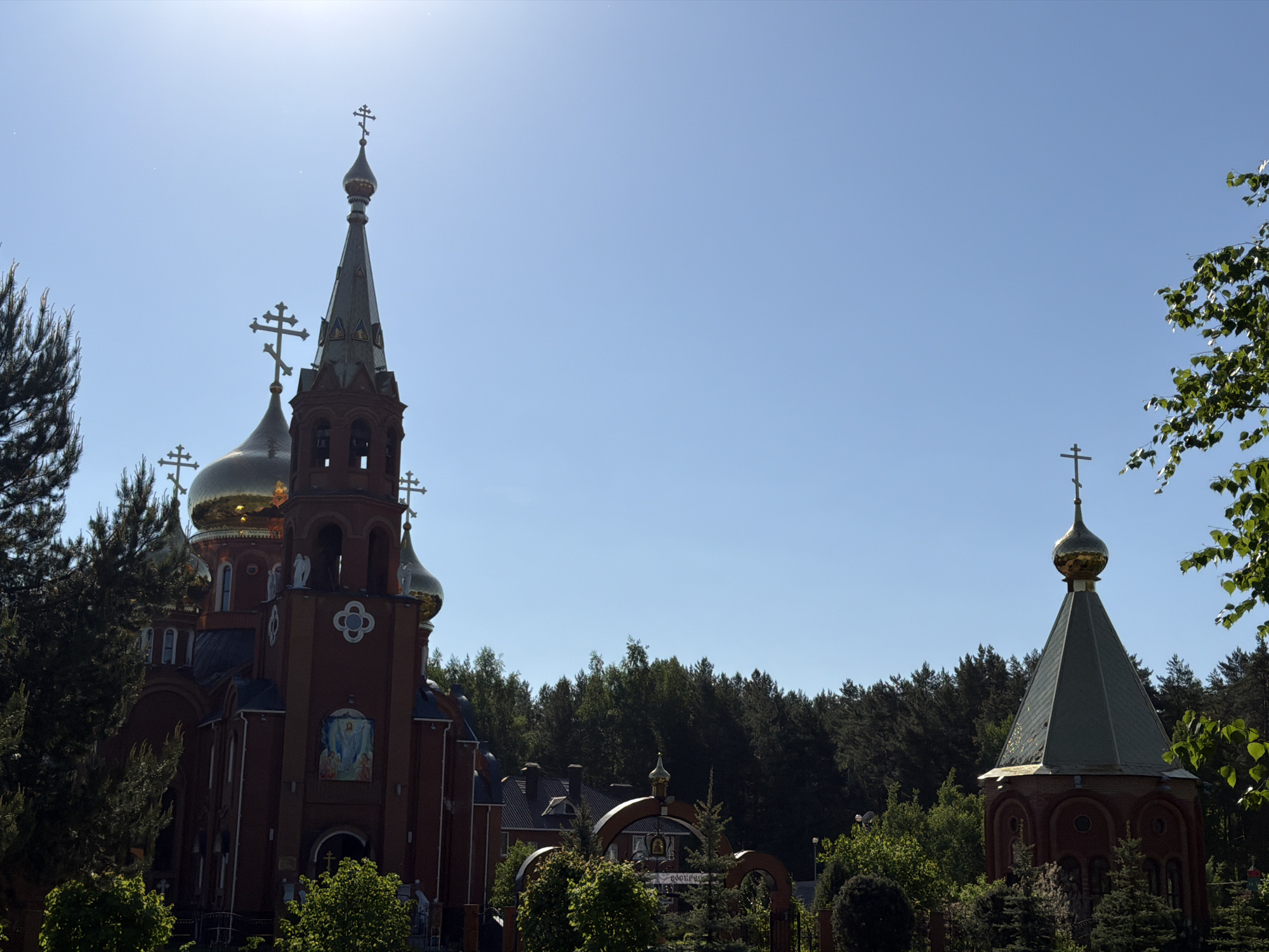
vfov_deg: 30.3
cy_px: 476
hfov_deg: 39.7
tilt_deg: +12.0
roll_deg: -0.9
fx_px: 1760
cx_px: 634
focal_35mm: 48
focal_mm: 6.76
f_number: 1.78
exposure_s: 1/16129
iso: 64
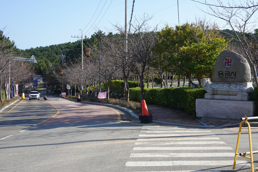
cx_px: 129
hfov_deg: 54.4
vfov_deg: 37.9
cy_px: 86
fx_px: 251
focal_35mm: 35
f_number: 13
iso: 200
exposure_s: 1/100
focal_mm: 35
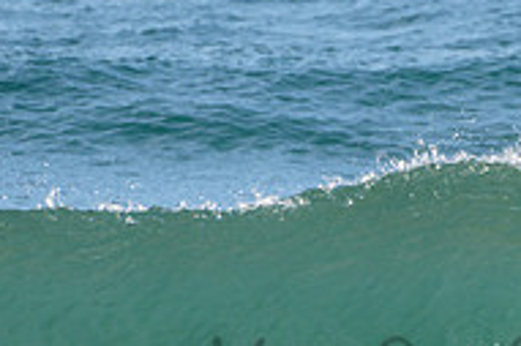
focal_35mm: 1864
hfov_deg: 1.1
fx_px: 26952
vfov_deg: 0.7
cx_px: 513
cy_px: 368
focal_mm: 500
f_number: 5.6
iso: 250
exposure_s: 1/1250
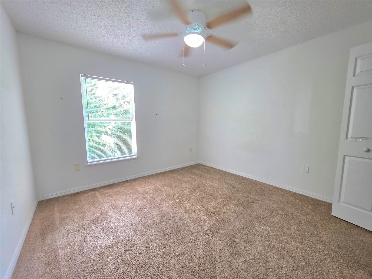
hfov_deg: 106.2
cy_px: 140
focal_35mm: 13
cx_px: 186
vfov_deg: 89.9
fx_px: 140
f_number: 1.9
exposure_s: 1/60.2
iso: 400
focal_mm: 2.2
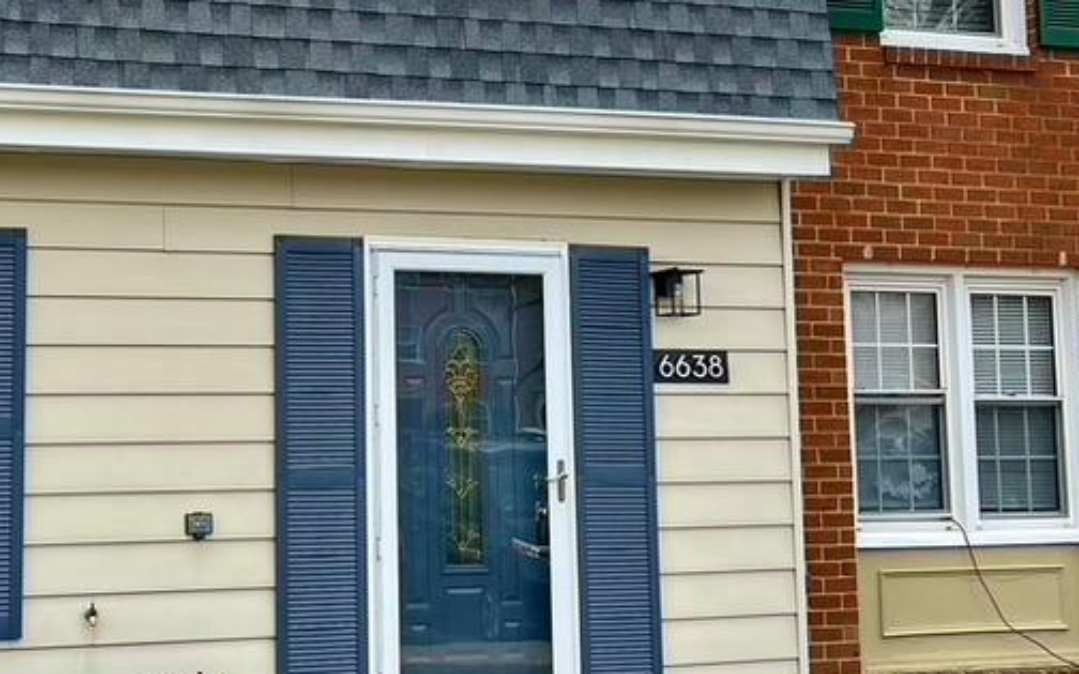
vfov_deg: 22.5
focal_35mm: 56
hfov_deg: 34.6
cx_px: 146
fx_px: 1647
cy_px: 53
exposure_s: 1/737
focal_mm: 5.1
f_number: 1.6
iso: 50
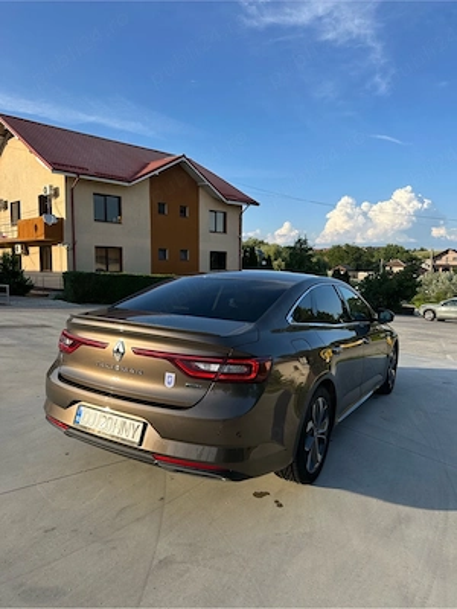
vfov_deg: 71.6
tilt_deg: -4.9
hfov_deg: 56.8
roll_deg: -1.3
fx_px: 422
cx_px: 228
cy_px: 304
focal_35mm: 24
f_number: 1.78
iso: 80
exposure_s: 1/2203
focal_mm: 6.86
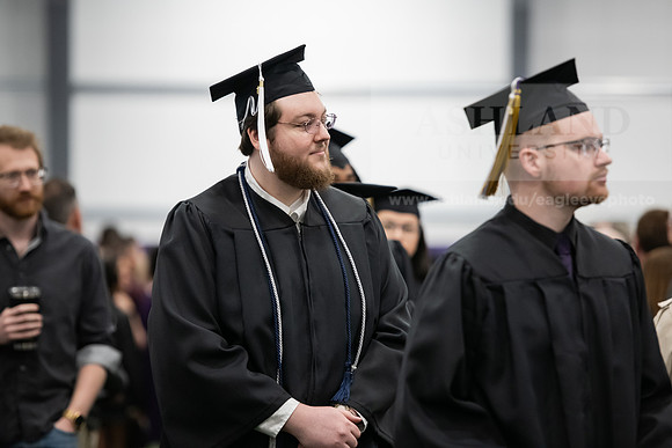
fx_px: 3267
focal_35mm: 175
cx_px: 336
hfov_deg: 11.7
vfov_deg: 7.9
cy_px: 224
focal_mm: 175
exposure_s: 1/200
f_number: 3.2
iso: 3200
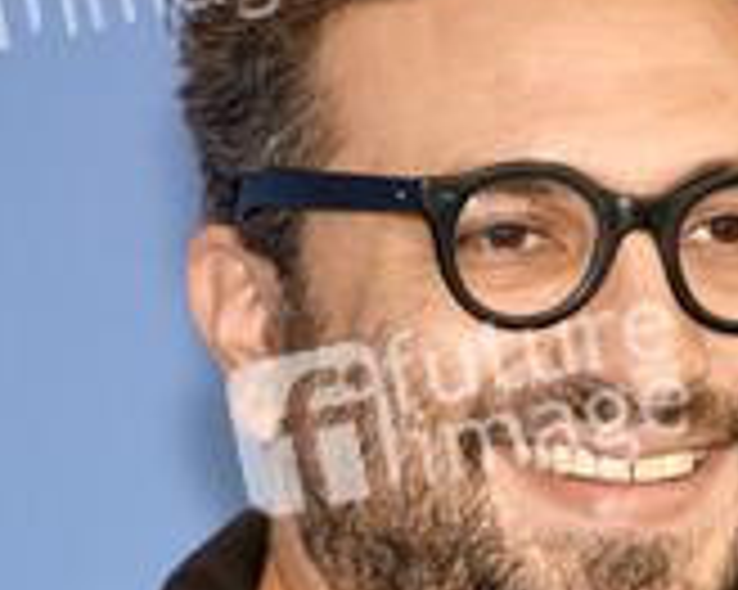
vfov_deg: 2.2
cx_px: 590
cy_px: 635
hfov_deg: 2.8
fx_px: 15018
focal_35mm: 688
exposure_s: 1/400
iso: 640
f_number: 3.5
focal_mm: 200
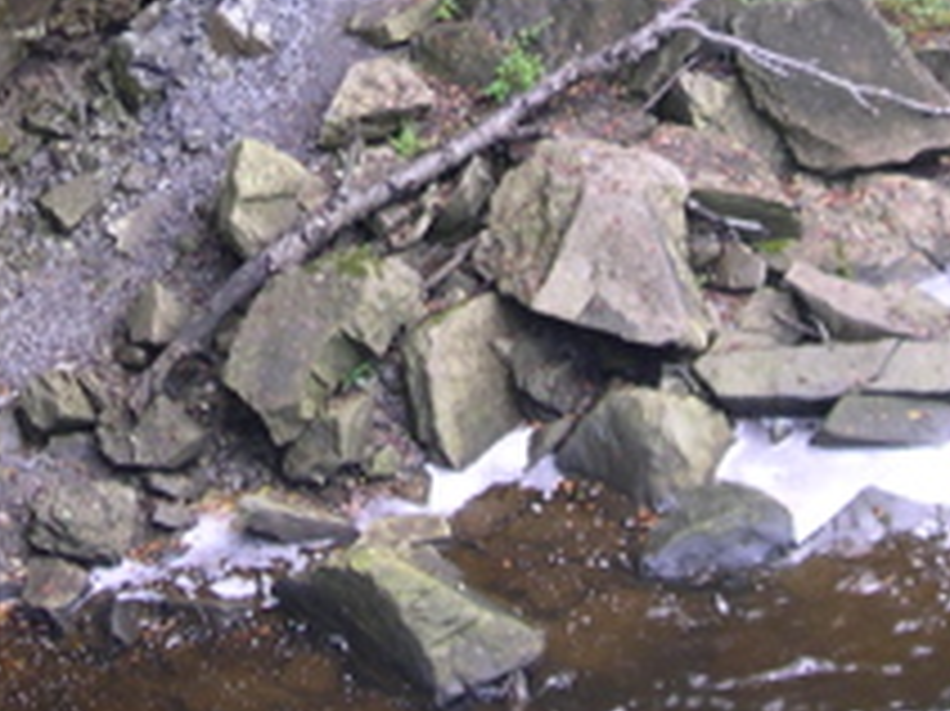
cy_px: -135
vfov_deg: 12.1
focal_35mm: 120
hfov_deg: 16.3
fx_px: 3291
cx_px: 221
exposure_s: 1/34.9
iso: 100
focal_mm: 8
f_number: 2.8
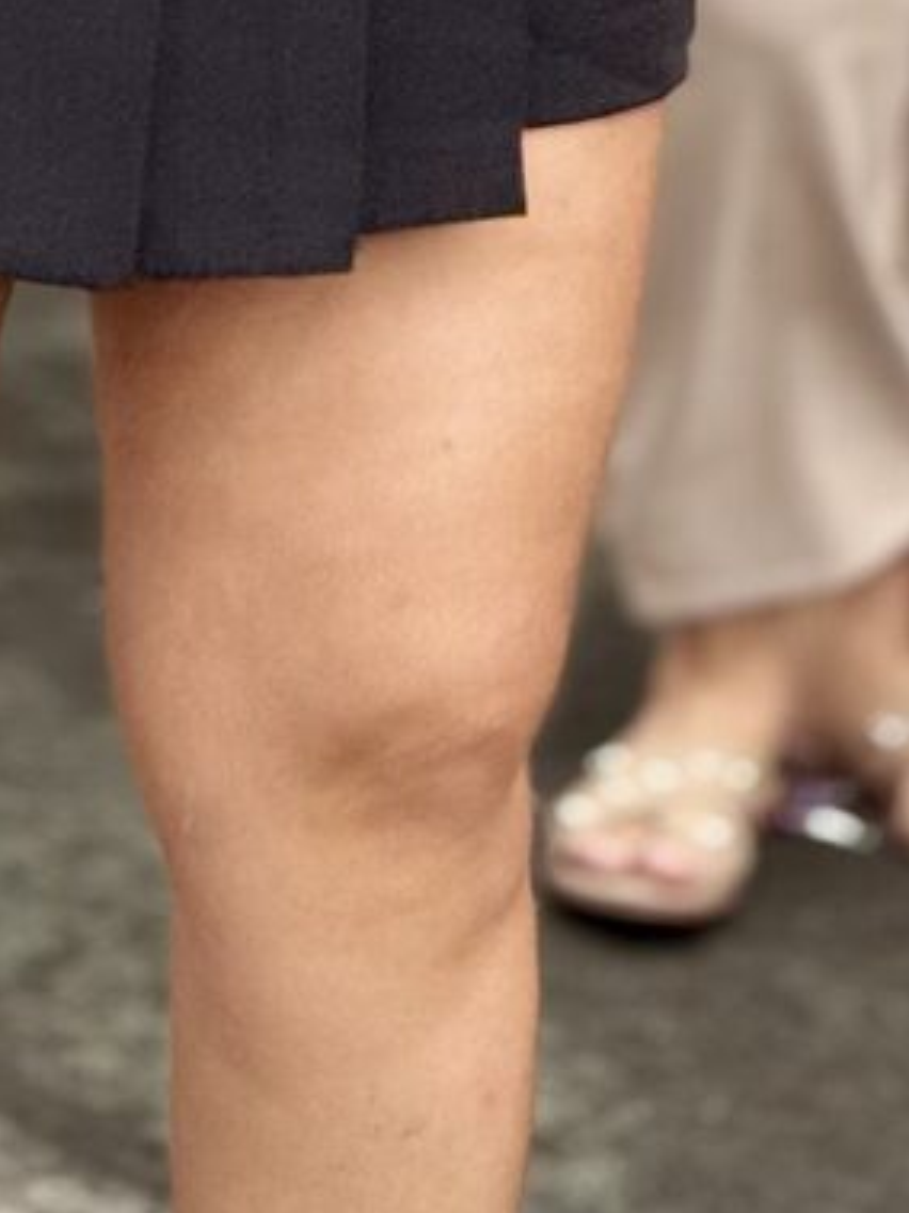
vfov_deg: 8.3
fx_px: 7987
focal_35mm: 228
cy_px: -1120
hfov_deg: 6.5
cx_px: 307
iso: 80
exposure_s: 1/121
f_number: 1.78
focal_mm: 6.76
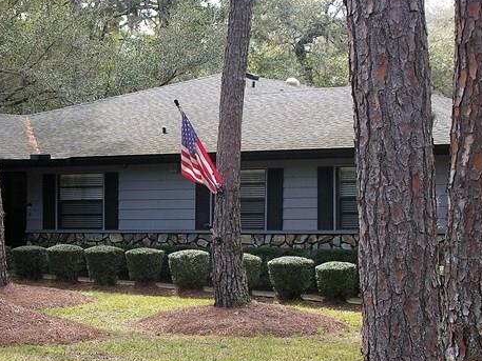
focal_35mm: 112
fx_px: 1560
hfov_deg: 17.6
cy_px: 221
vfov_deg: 13.2
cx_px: 199
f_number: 4.4
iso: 50
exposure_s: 1/70
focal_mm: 12.7
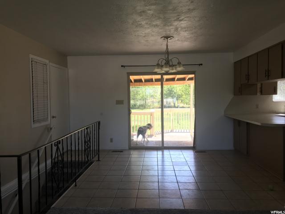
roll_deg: -0.6
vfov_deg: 49.7
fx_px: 231
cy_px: 107
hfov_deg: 63.4
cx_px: 142
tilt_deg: -1.5
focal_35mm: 28
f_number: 1.8
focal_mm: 3.99
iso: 20
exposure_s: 1/139
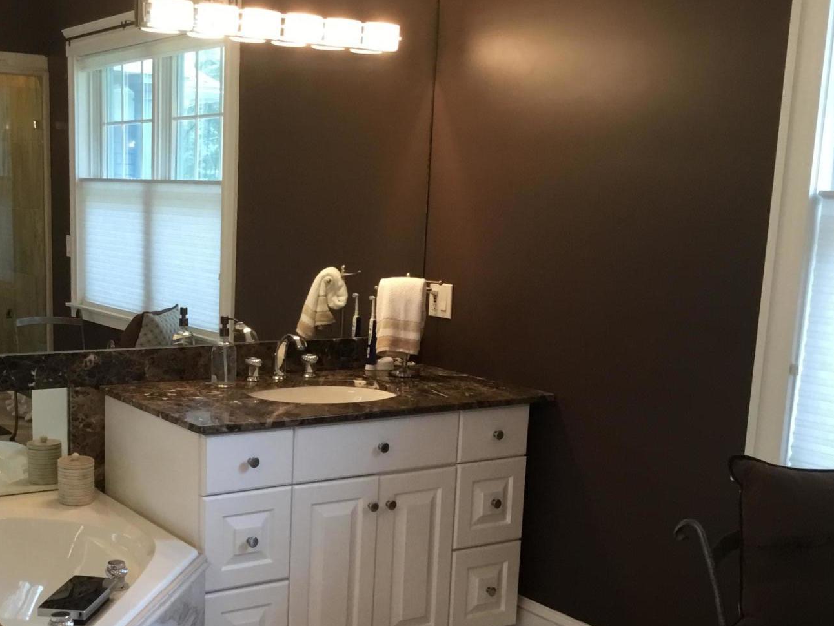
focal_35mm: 48
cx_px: 270
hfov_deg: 39.1
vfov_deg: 30.1
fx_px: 1156
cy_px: 411
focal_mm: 3.3
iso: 64
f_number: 2.4
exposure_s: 1/33
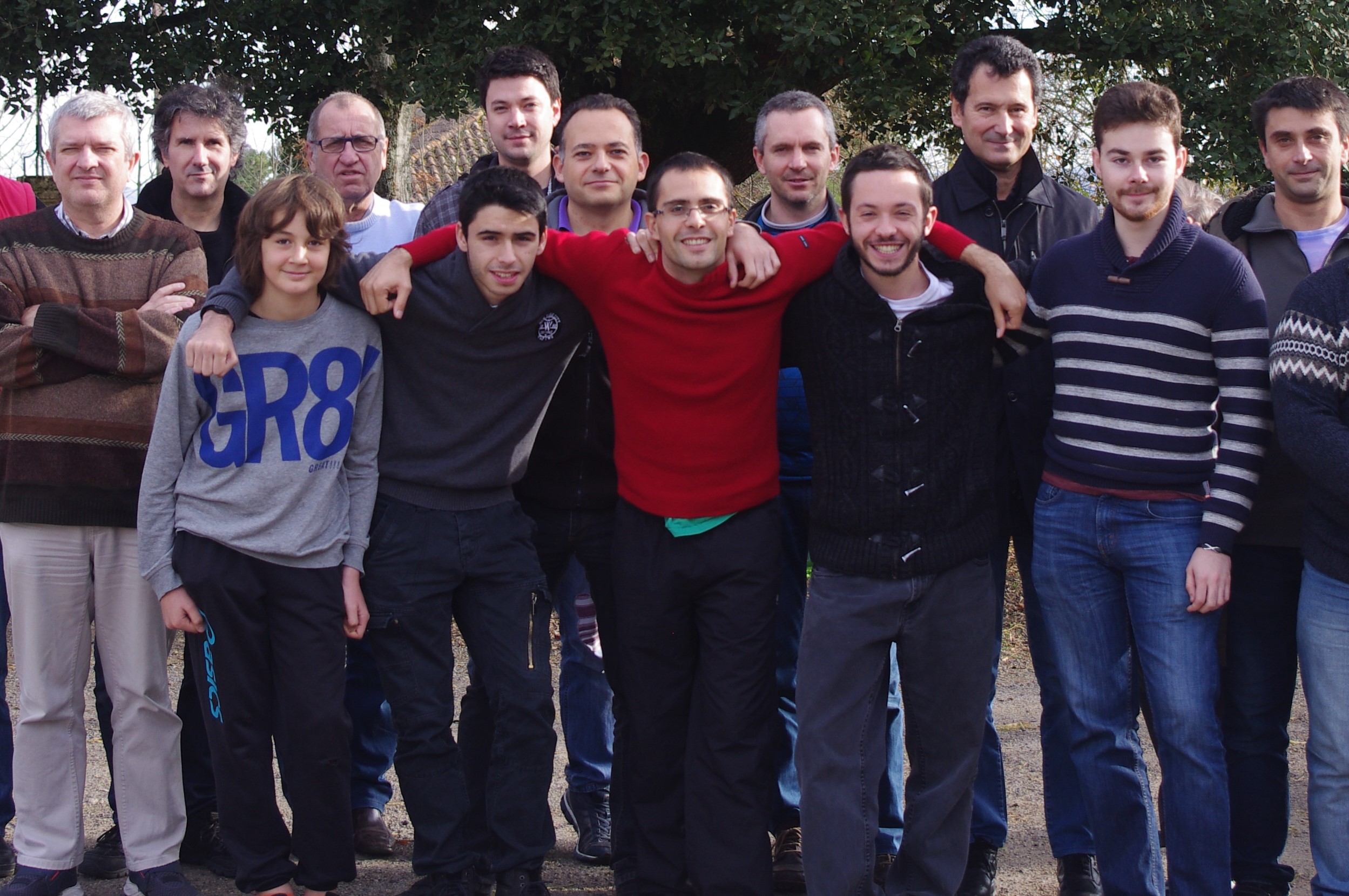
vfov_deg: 25.9
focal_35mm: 52
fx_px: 1946
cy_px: 448
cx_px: 674
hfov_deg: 38.2
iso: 200
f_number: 5
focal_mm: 35
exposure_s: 1/200
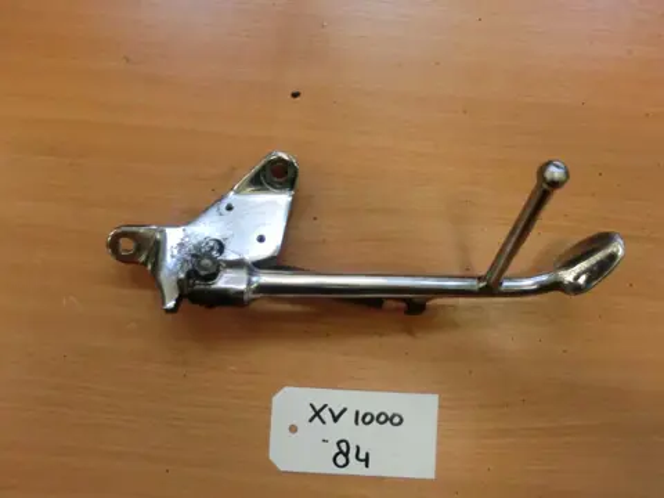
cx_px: 332
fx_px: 518
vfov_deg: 51.4
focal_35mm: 27
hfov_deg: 65.3
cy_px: 249
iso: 320
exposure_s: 1/60
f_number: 3.2
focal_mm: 4.9
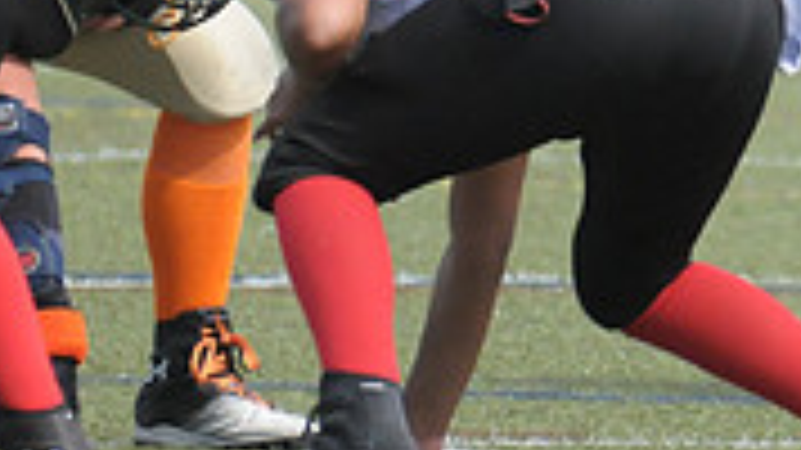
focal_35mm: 1226
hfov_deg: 1.8
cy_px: -281
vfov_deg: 1.0
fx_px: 26032
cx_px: 1242
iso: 1600
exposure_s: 1/5000
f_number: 4
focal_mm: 240
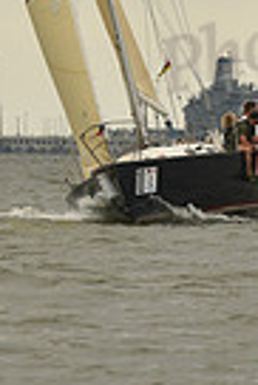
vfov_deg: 2.4
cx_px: 16
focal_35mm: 854
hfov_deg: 1.6
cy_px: -374
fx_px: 9157
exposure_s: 1/800
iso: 400
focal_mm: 200
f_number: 9
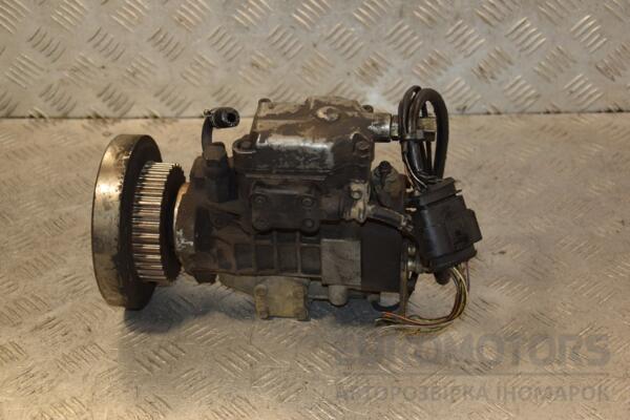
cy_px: 210
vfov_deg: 21.6
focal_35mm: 63
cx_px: 315
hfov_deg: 31.9
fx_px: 1102
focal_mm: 42
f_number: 4.8
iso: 800
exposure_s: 1/200
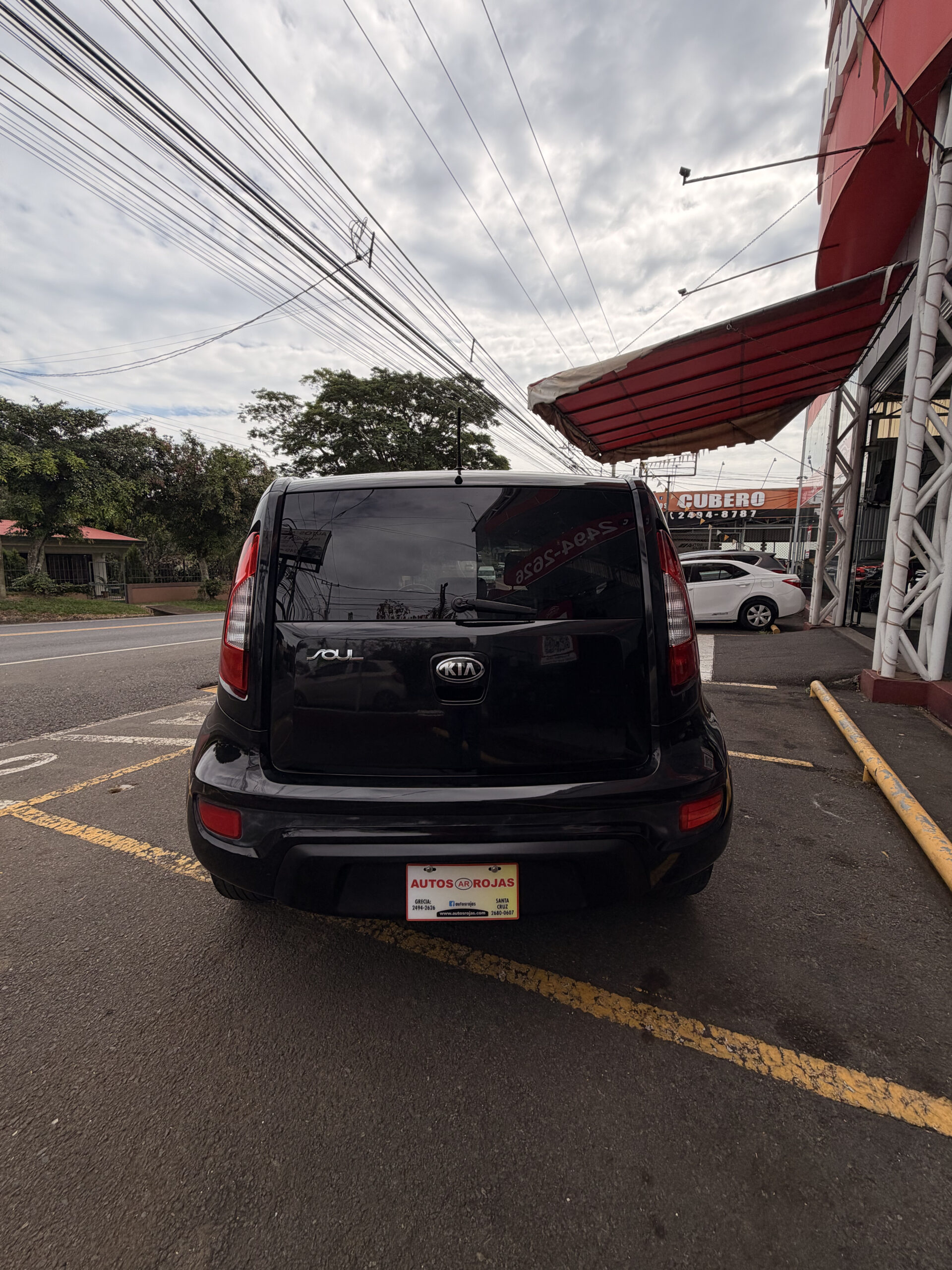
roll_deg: -0.7
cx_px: 476
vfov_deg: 102.1
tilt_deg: -8.1
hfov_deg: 85.7
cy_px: 635
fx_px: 513
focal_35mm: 14
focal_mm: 2.22
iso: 25
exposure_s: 1/1285
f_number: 2.2
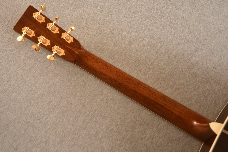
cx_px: 114
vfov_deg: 26.5
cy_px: 76
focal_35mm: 51
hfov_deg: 38.9
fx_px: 323
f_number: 4.5
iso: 200
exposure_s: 1/10
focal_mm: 34
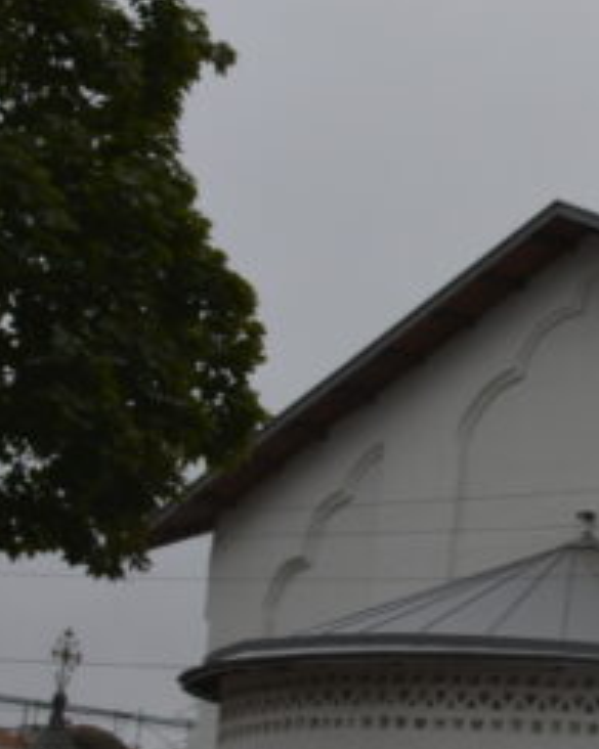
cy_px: 160
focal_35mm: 118
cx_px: 991
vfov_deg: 16.2
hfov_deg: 12.2
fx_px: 2617
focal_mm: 20
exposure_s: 1/200
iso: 100
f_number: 8
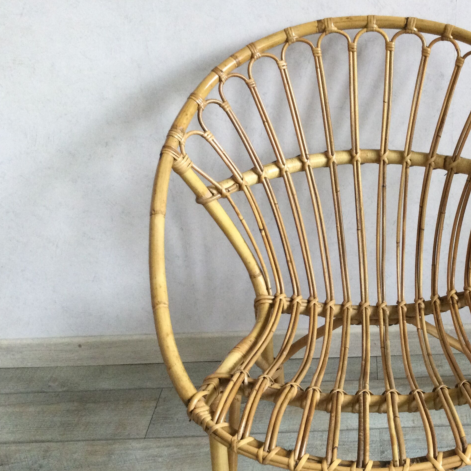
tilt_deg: -32.9
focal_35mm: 47
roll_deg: +1.6
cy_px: 297
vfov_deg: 35.8
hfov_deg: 35.1
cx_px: 366
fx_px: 724
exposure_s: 1/33
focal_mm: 3.3
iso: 160
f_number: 2.4
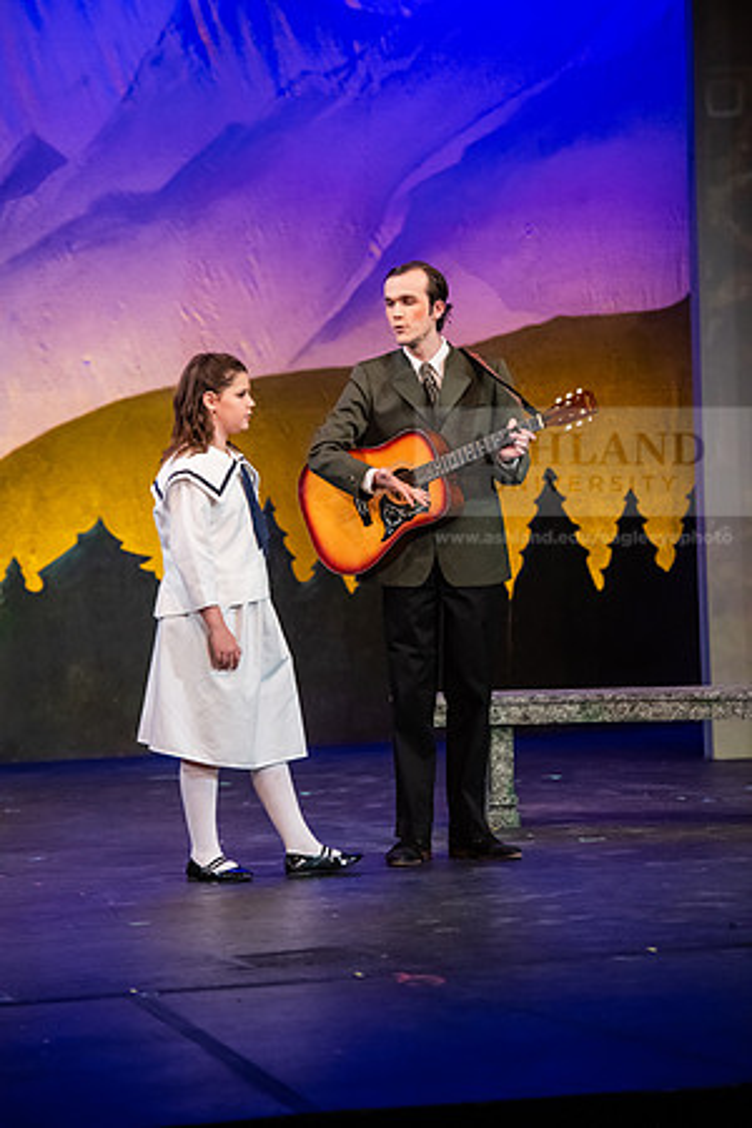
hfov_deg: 9.8
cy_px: 564
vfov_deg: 14.7
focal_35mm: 140
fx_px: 4386
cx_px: 376
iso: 4000
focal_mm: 140
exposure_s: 1/250
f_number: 3.5
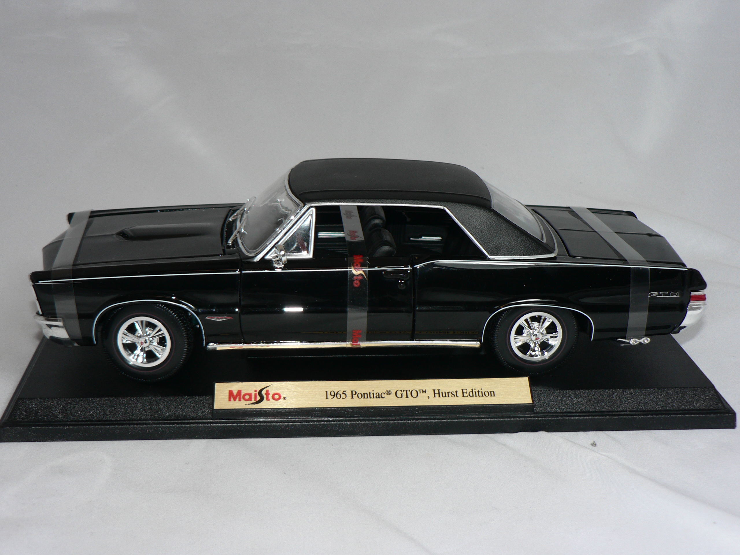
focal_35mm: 53
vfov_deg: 27.5
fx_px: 1133
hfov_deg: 36.2
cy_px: 278
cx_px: 370
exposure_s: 1/60
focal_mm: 8.8
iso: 80
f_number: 2.8
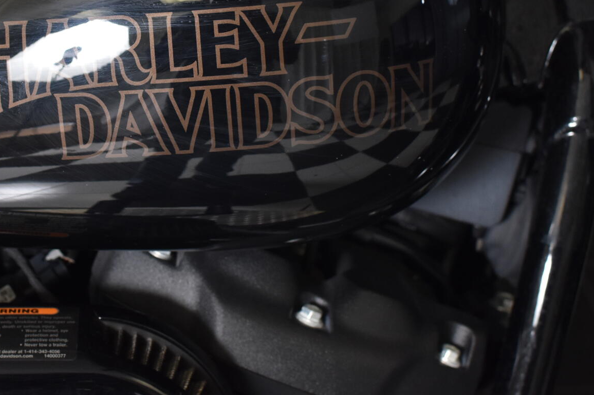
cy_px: 97
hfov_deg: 22.2
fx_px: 1499
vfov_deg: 15.0
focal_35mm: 91
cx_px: 145
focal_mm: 35
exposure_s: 1/160
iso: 800
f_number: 4.5
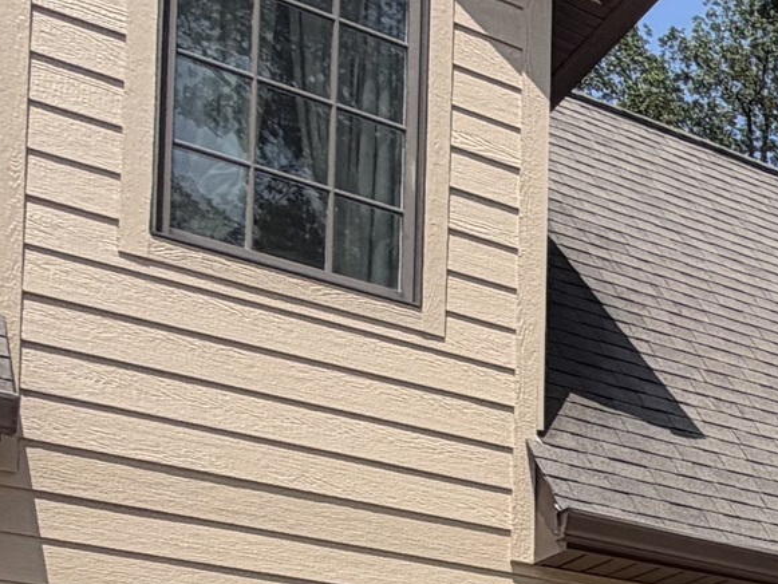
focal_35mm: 74
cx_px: 1393
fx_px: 1664
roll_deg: +0.3
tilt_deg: +3.5
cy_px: 932
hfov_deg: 19.7
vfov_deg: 17.4
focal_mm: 2.22
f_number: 2.2
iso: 20
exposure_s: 1/955
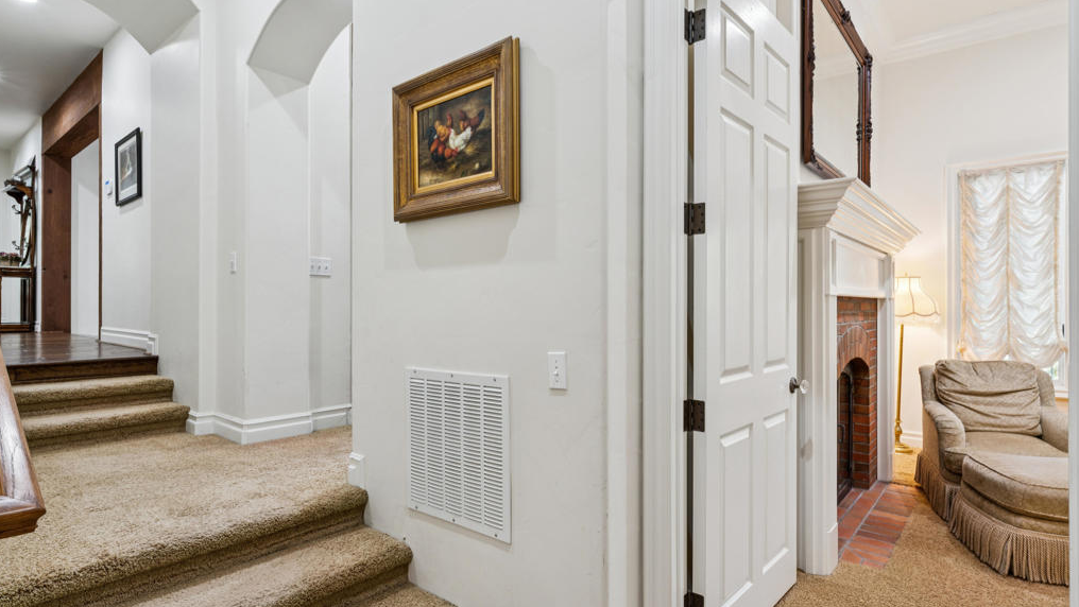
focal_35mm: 19
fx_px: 556
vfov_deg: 57.3
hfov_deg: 88.3
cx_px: 538
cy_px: 301
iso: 100
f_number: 13
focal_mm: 18.4
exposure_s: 2
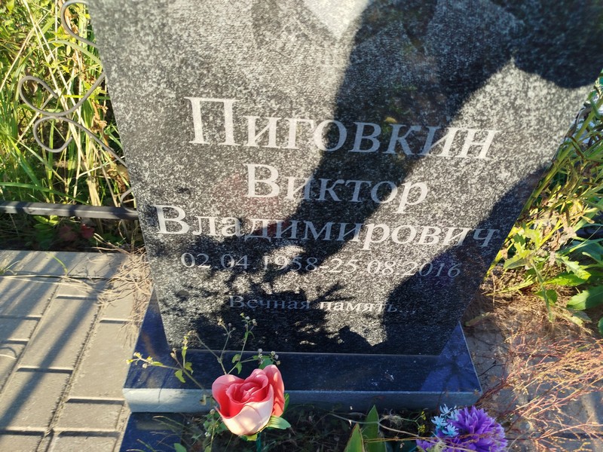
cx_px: 302
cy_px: 226
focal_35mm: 24
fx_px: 418
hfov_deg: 71.6
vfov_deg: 56.8
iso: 50
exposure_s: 1/261
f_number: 1.7
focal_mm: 5.31
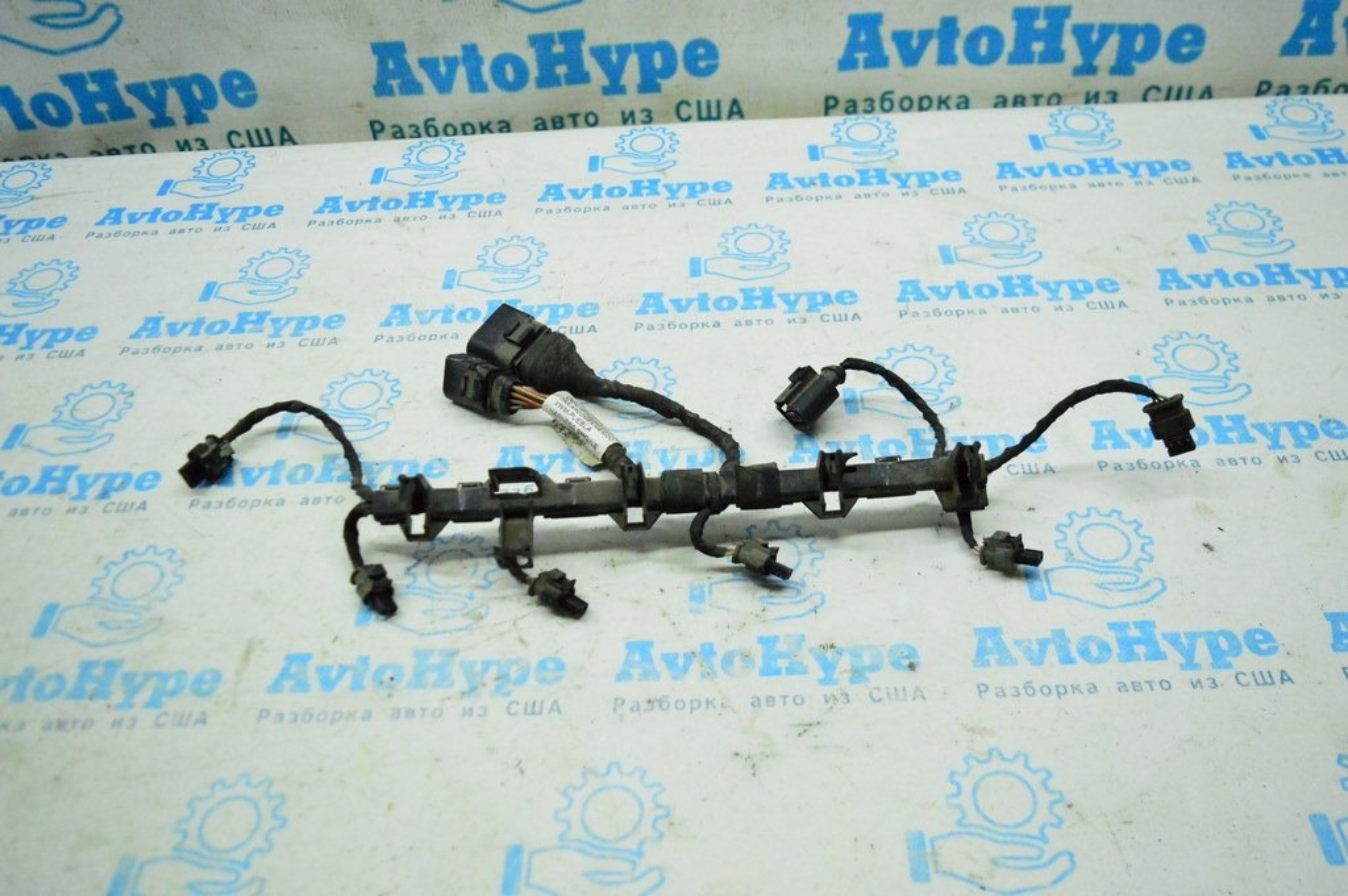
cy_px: 448
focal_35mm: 30
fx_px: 1122
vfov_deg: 43.5
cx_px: 674
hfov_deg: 62.0
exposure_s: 1/1000
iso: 6400
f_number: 4
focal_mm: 20
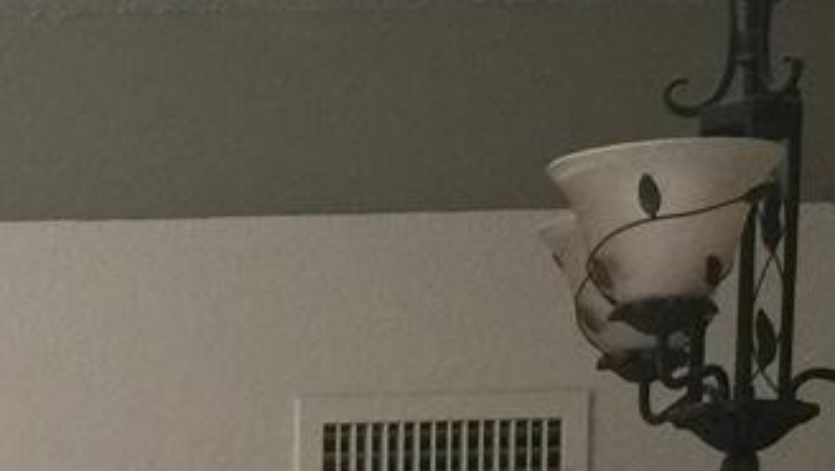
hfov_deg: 13.0
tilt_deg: -4.0
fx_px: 3478
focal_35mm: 157
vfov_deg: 7.1
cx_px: -407
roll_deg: +0.5
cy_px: 1286
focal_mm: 4.15
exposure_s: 1/30
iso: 40
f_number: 2.2
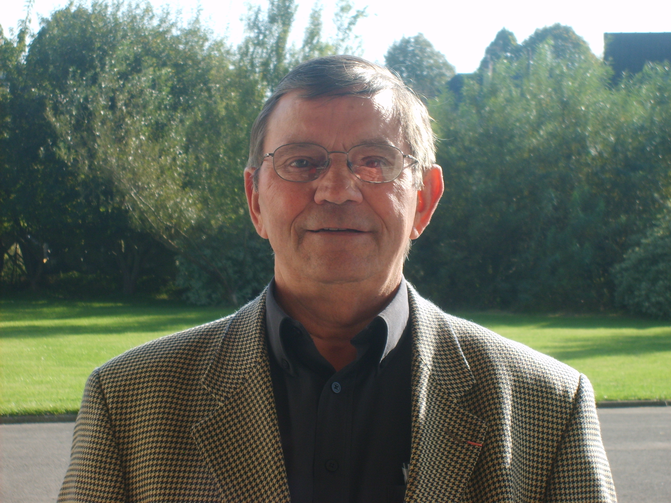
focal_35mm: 105
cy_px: 252
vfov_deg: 14.1
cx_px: 336
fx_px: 2035
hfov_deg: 18.7
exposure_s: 1/180
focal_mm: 17.4
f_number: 4.9
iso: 50
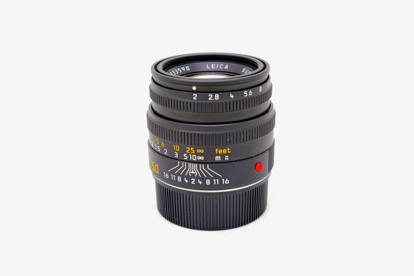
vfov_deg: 31.2
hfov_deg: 45.4
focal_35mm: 43
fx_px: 494
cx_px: 207
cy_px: 138
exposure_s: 1/80
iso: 800
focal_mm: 43
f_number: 8
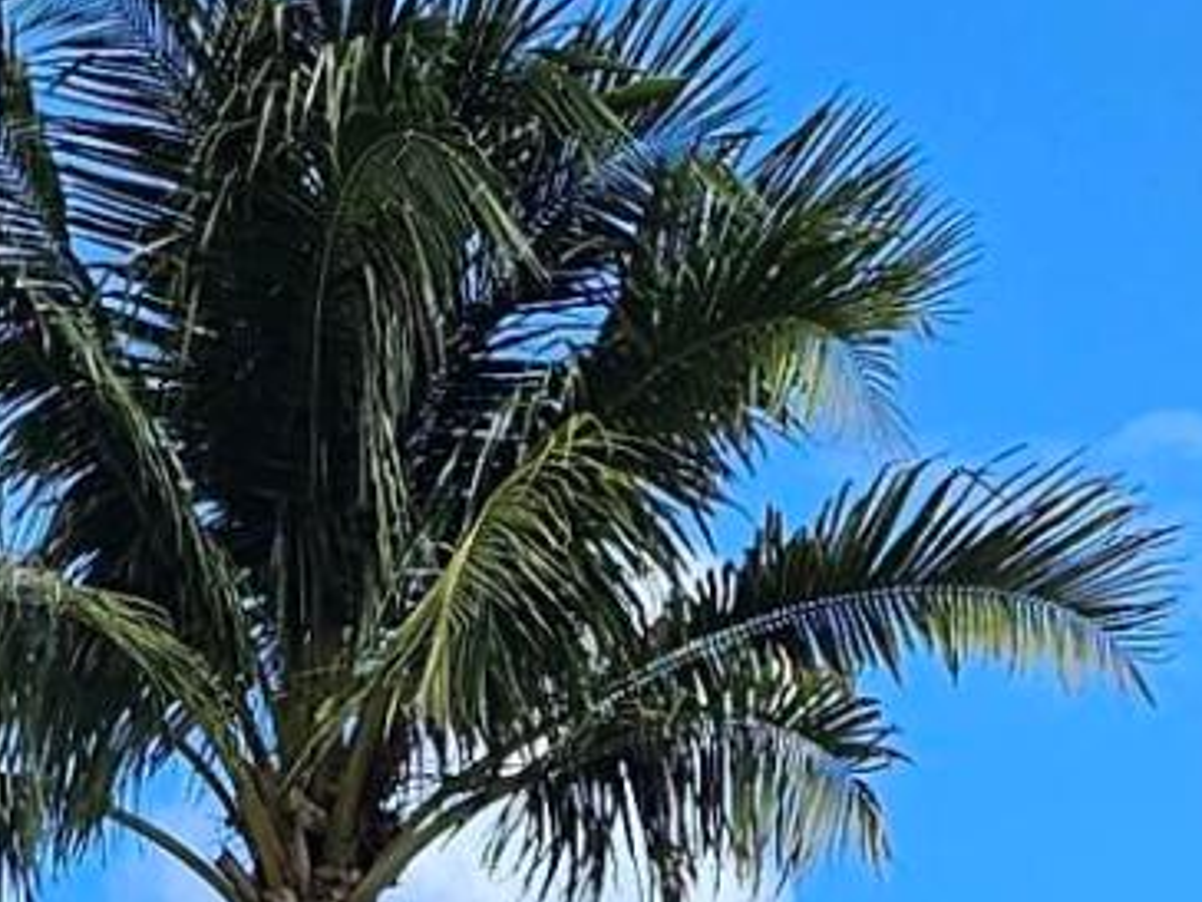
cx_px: 1185
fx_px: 6320
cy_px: 3076
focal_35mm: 182
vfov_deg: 7.0
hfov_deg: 10.8
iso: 20
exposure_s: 1/1024
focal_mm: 6.3
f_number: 1.7
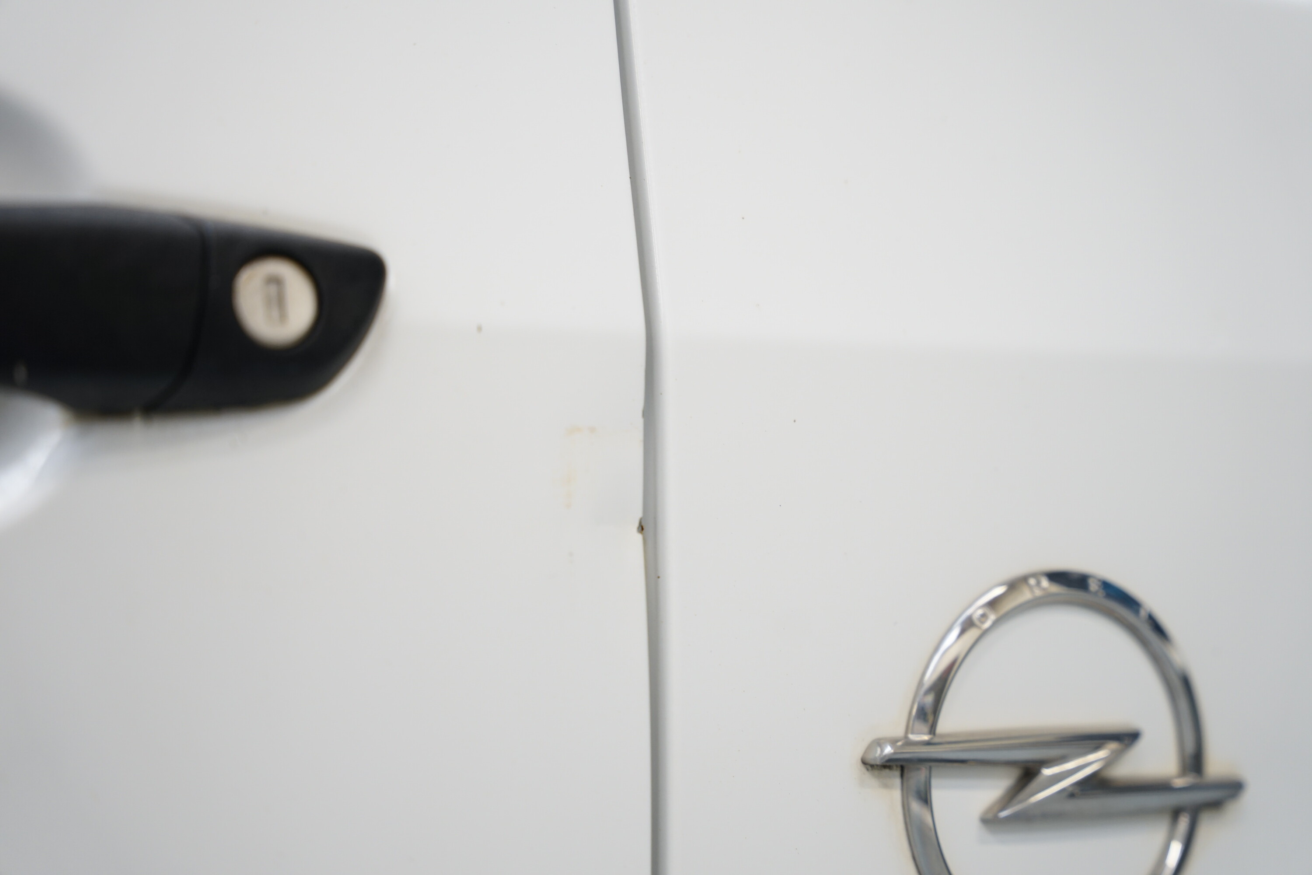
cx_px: 656
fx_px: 2551
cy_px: 438
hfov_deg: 28.8
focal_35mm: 70
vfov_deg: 19.5
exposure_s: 1/80
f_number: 2.8
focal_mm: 70
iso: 640
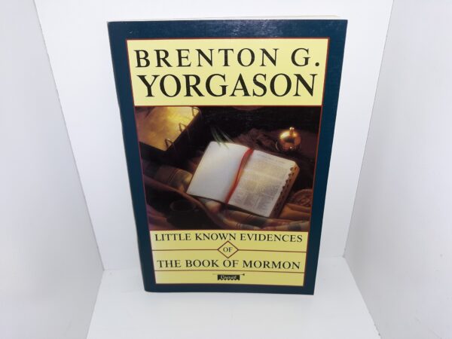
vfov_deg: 49.7
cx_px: 226
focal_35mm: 28
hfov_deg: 63.4
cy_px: 170
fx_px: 366
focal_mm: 3.7
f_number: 1.7
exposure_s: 1/127
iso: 40
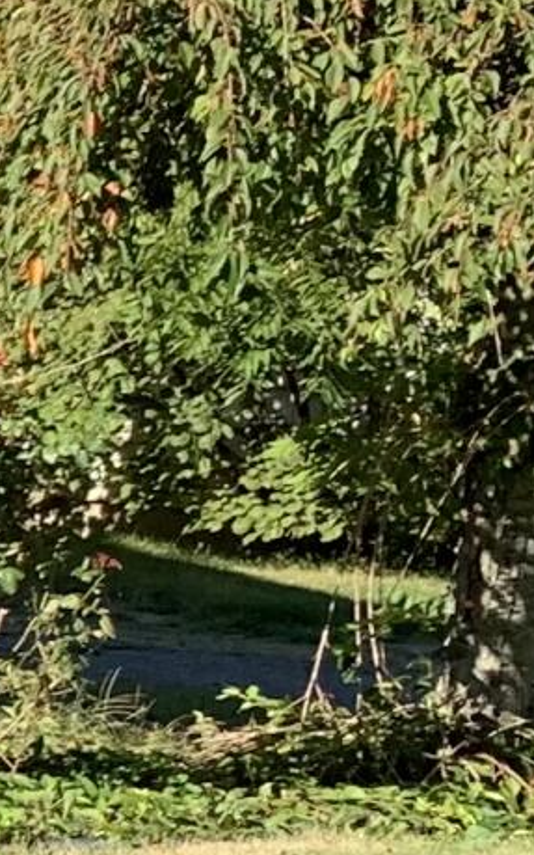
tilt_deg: -7.6
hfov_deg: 5.6
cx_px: -2054
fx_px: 4190
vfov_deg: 11.6
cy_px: 598
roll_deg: +0.1
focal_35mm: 180
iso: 25
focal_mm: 4.25
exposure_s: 1/887
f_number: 1.8
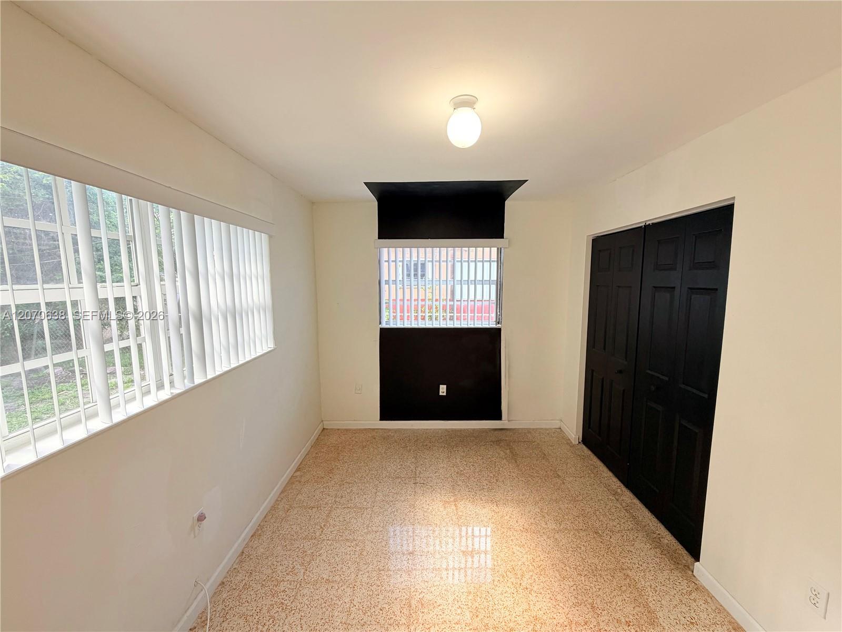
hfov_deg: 102.1
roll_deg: +0.7
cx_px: 421
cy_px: 316
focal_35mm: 14
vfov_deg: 85.7
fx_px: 341
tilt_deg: -7.2
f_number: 2.2
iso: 125
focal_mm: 2.22
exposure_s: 1/120
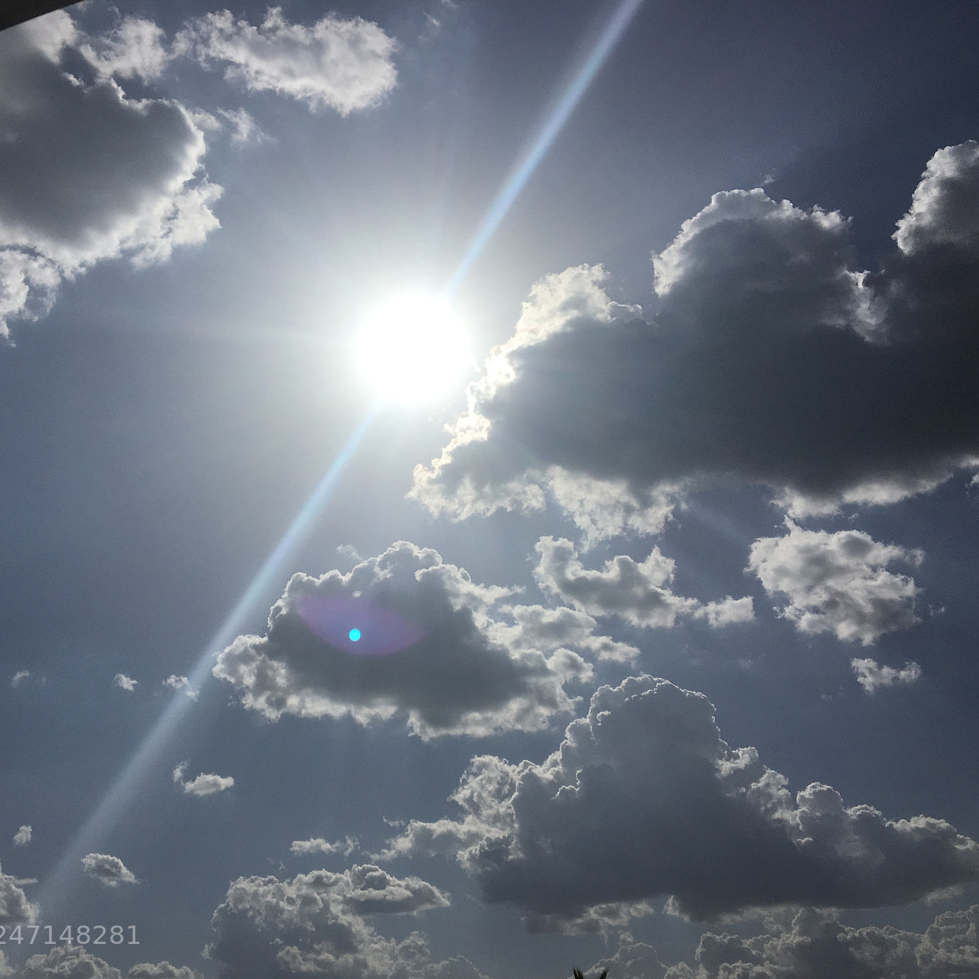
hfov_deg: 46.8
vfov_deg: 47.2
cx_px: 372
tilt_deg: +31.8
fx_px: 1120
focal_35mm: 35
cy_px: 500
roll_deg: +1.2
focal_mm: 4.15
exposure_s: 1/19231
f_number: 2.2
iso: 25
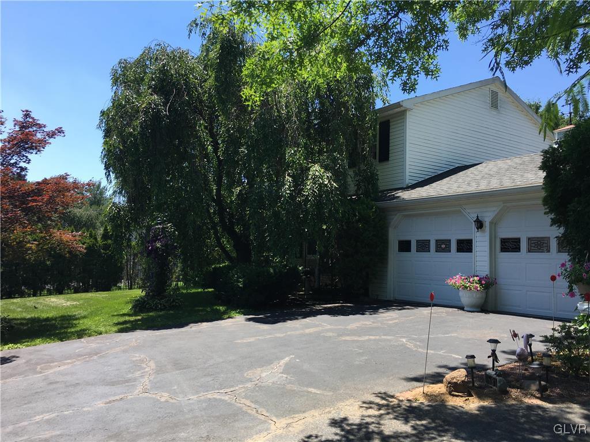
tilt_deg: +7.0
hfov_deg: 61.7
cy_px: 221
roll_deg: -0.6
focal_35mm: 29
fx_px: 494
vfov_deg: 48.2
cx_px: 295
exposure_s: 1/777
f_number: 2.2
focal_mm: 4.15
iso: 25
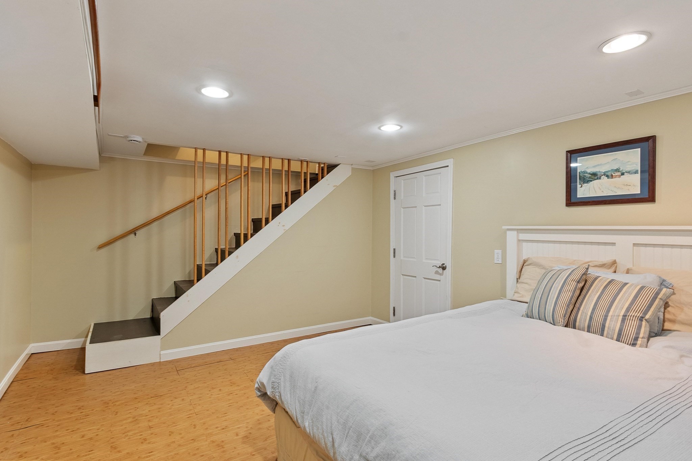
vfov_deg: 67.4
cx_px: 346
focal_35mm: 18
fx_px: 346
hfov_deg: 90.0
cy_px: 230
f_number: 8
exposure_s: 2.5
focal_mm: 12
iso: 500
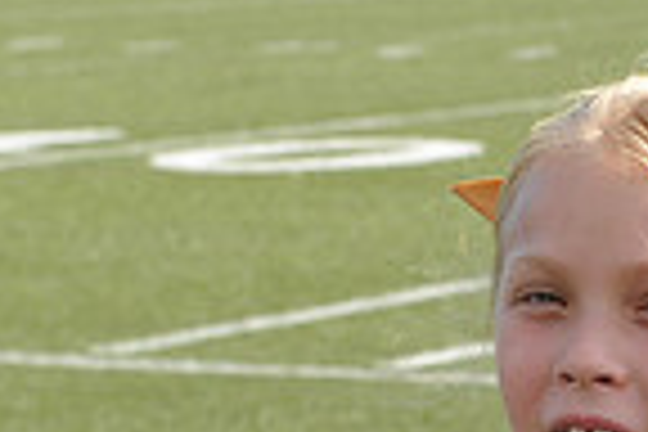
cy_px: 729
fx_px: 5058
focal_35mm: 281
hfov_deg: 7.3
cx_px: 720
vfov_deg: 4.8
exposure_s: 1/200
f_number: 8
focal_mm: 70
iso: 200
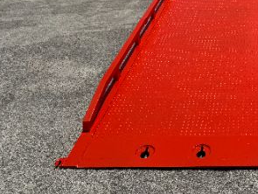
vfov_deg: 27.0
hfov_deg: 34.2
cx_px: 245
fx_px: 388
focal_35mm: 52
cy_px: 17
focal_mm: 6.76
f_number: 1.78
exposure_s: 1/10417
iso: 80
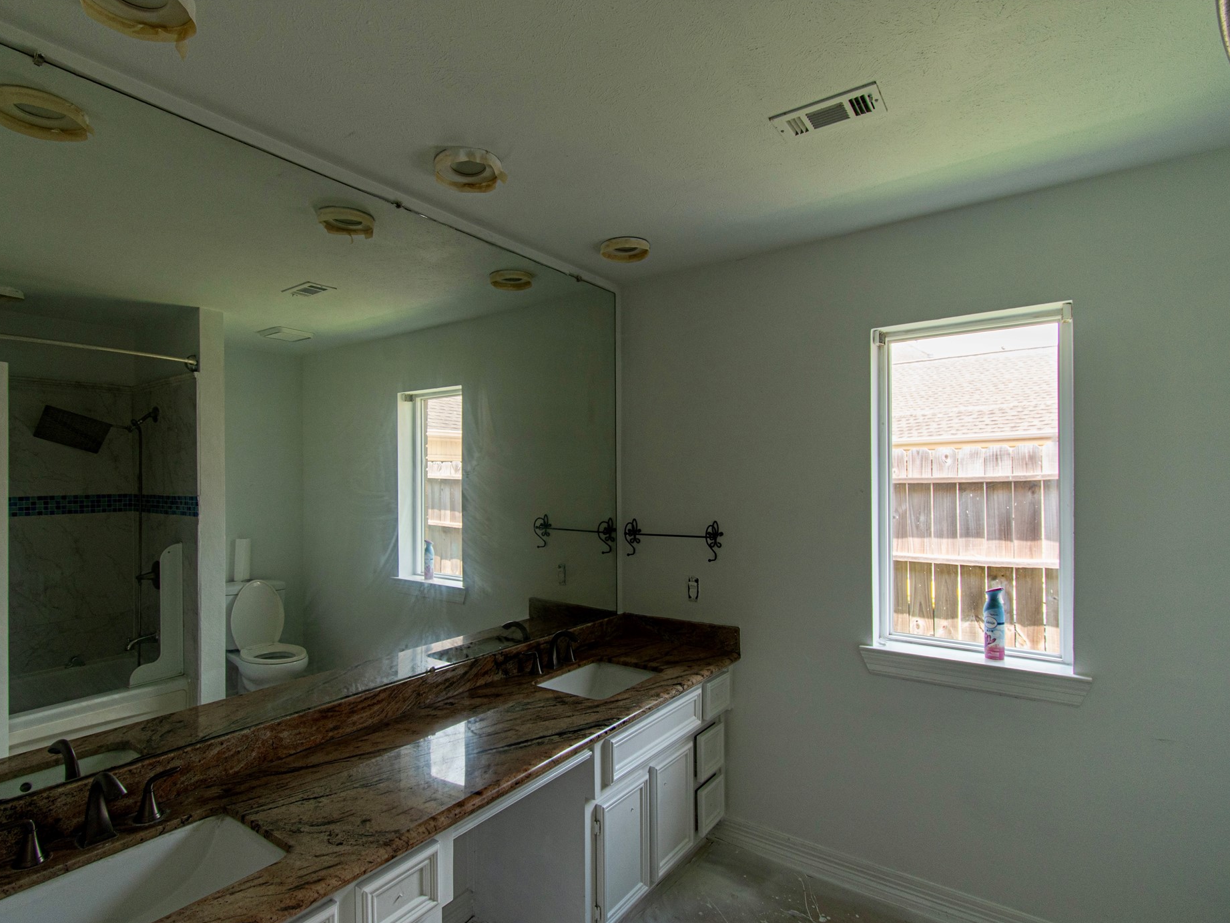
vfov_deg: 74.7
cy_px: 482
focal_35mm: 17
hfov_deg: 90.8
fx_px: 604
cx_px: 555
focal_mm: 10
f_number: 4.5
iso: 200
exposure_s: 1/60
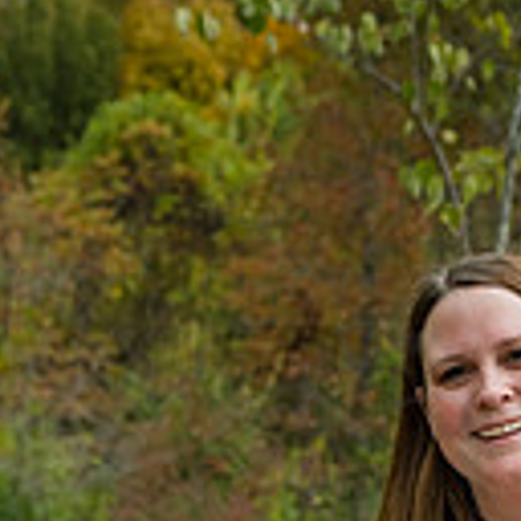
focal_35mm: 143
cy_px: 859
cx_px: 301
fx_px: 2435
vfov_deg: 11.5
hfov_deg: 12.2
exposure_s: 1/500
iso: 400
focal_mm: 48
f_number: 5
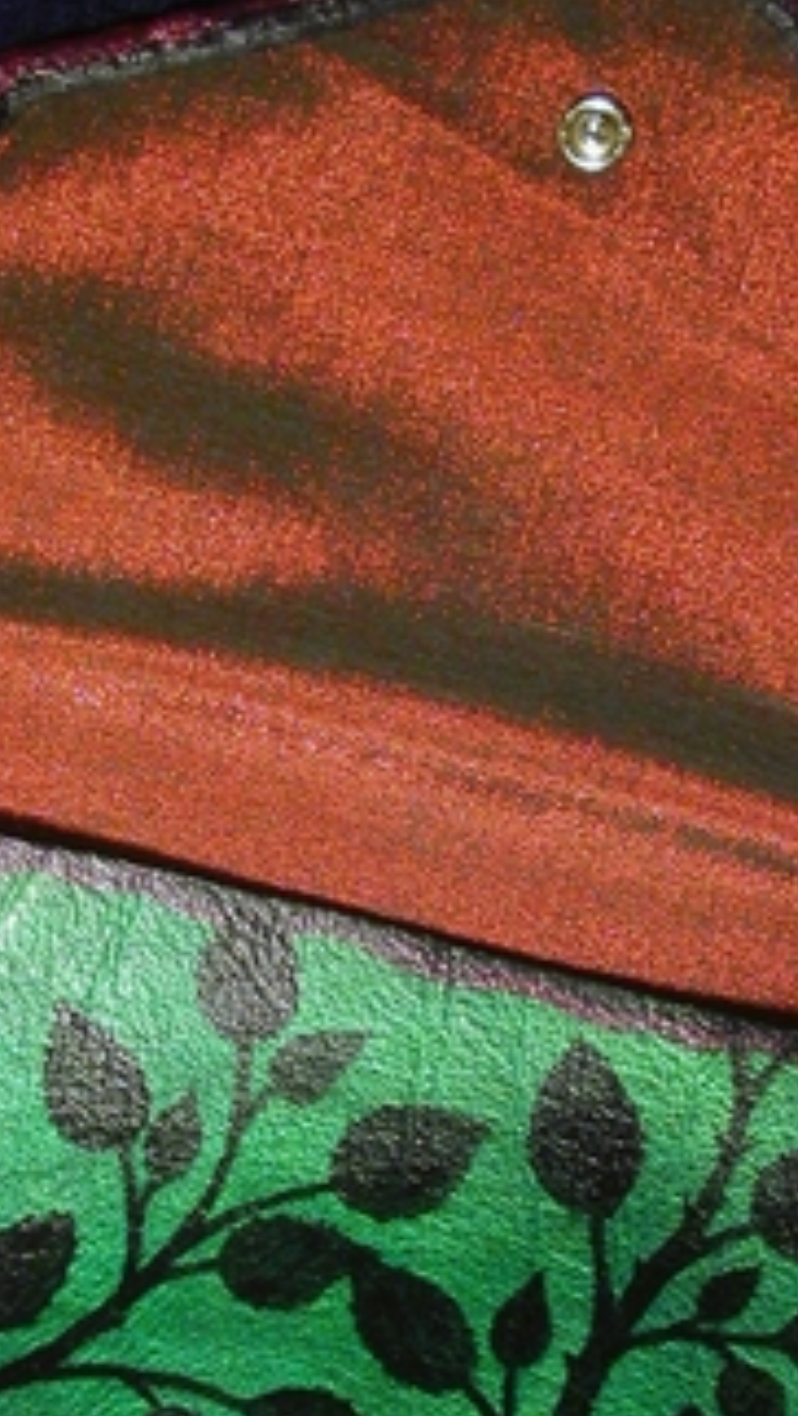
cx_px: 397
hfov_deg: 18.8
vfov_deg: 32.6
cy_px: 938
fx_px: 2404
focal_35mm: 64
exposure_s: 1/10
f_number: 2.8
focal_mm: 7.8
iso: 200
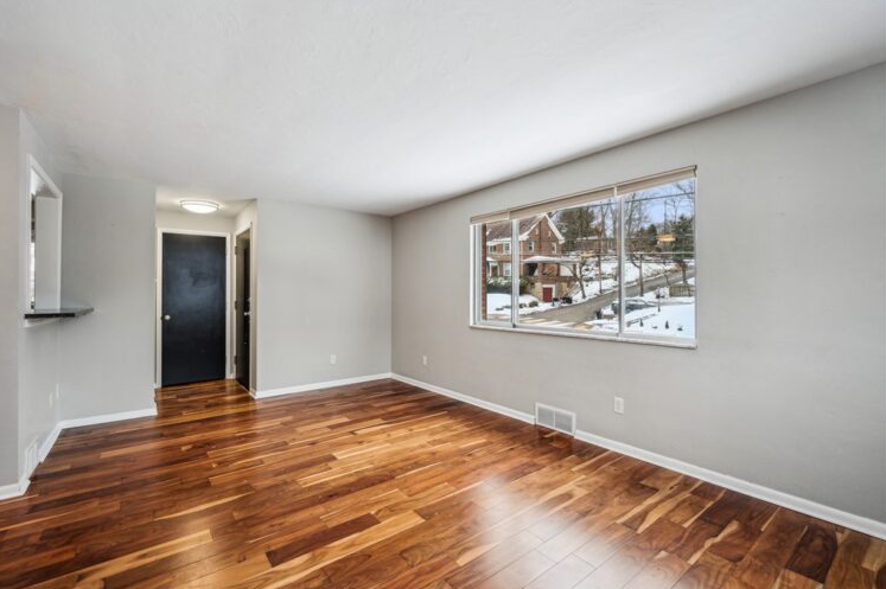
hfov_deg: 100.3
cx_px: 415
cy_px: 308
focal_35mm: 15
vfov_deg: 77.2
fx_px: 369
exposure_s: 1/40
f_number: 8
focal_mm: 14
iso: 400
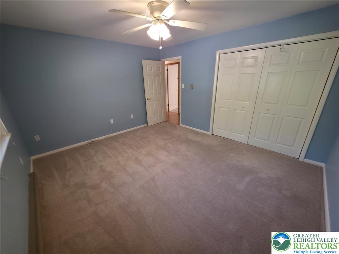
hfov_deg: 106.2
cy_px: 127
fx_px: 127
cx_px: 170
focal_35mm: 13
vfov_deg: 89.9
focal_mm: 2.2
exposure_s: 1/30
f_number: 1.9
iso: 80
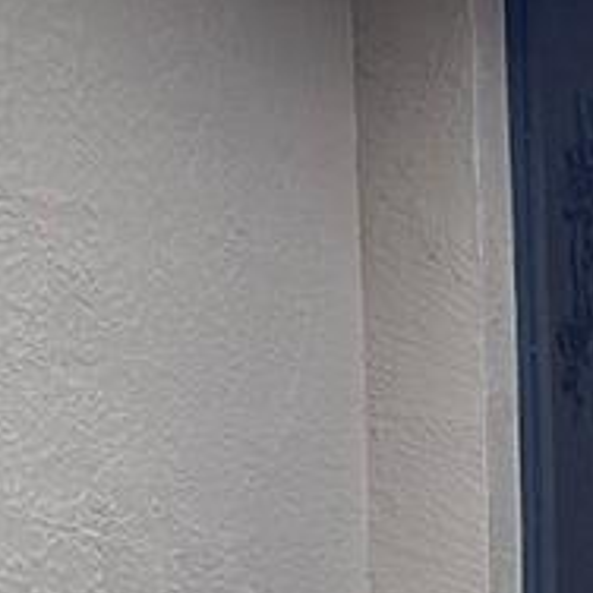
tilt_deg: +1.5
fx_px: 3508
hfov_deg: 9.1
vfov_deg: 9.6
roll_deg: +2.0
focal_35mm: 181
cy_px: 517
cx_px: 1183
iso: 125
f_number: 1.78
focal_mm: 6.86
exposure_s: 1/121
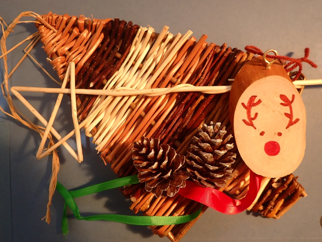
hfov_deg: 69.4
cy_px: 121
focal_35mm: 25
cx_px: 161
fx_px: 233
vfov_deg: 54.9
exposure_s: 1/15
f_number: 2
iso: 200
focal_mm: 4.5
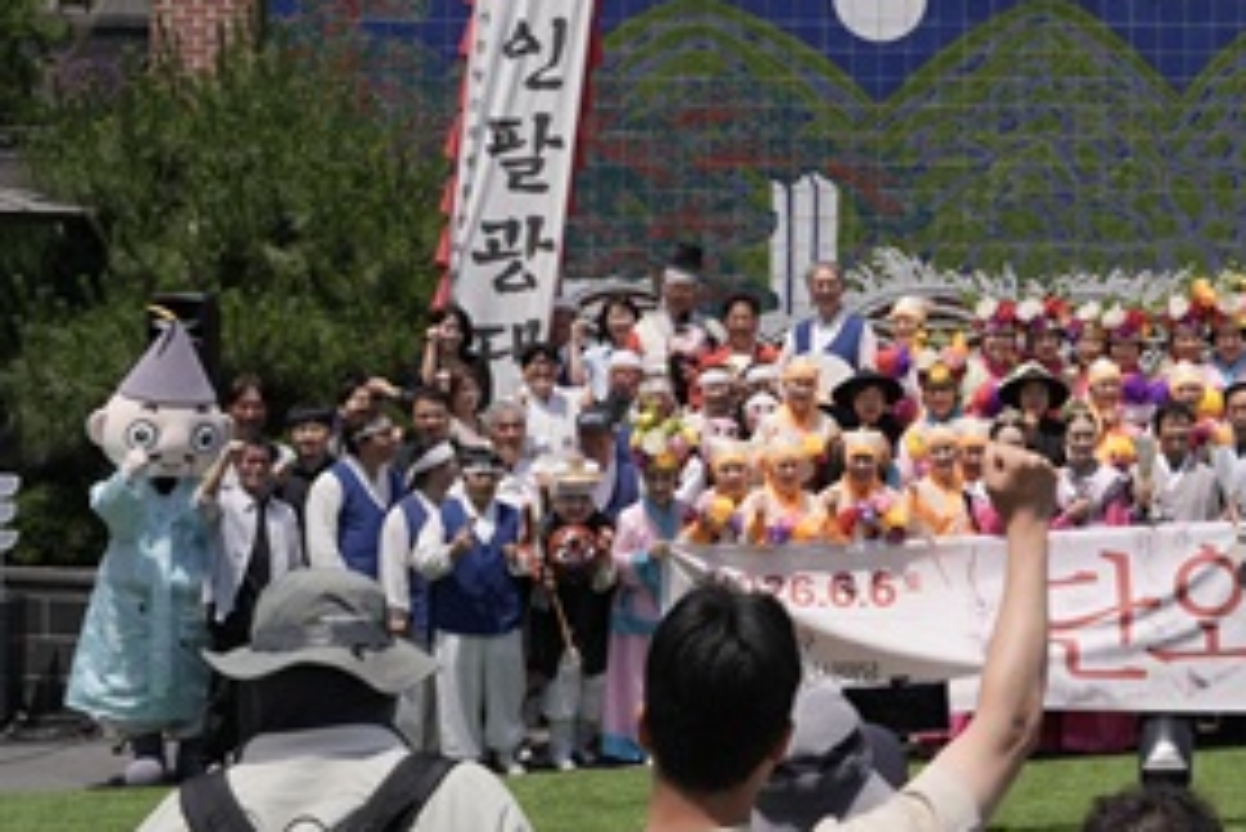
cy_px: 97
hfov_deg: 23.7
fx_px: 2839
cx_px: 1246
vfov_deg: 16.5
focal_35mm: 82
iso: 100
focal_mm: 35
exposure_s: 1/500
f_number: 7.1
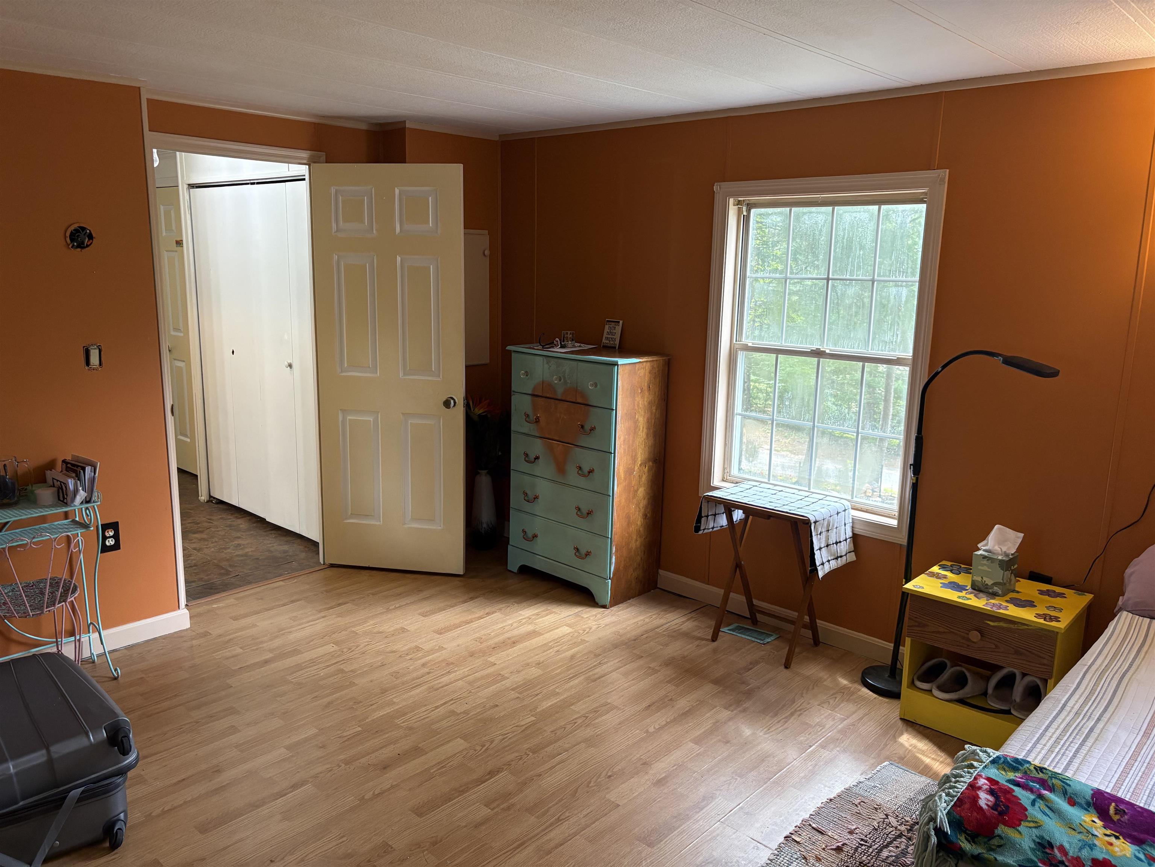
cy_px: 434
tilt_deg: -10.4
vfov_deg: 53.1
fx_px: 868
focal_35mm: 26
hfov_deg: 67.3
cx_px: 578
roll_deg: -0.7
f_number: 1.6
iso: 200
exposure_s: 1/120
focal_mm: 5.96
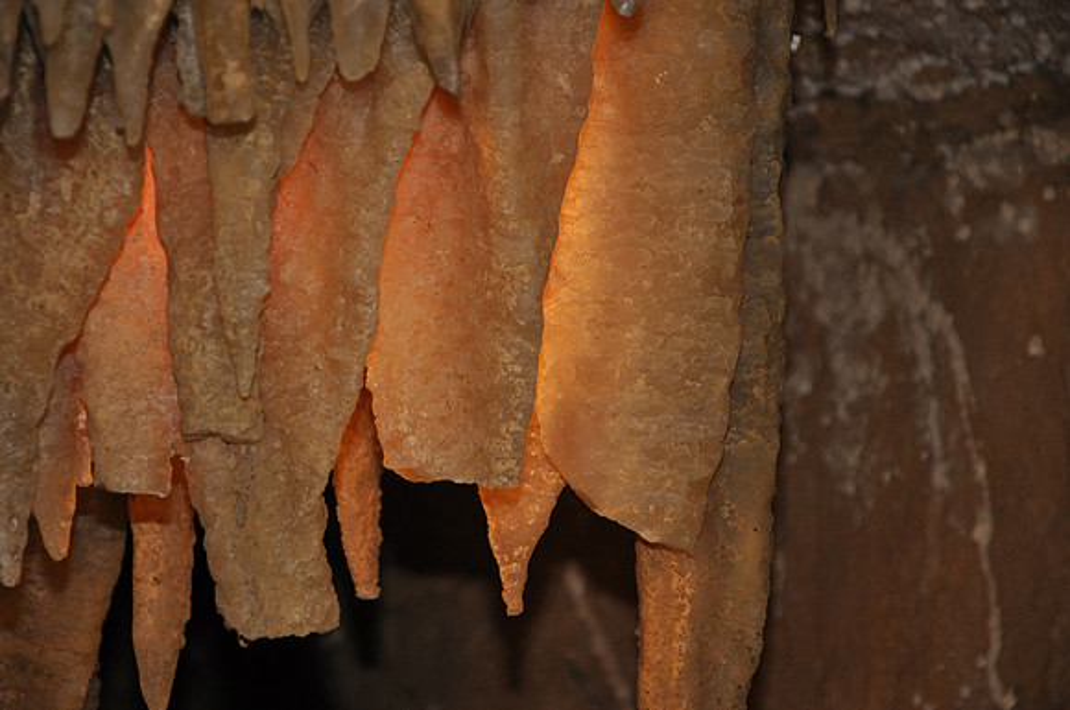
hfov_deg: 17.1
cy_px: 355
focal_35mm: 120
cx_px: 535
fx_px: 3562
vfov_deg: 11.4
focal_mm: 80
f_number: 5.3
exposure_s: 1/60
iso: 800
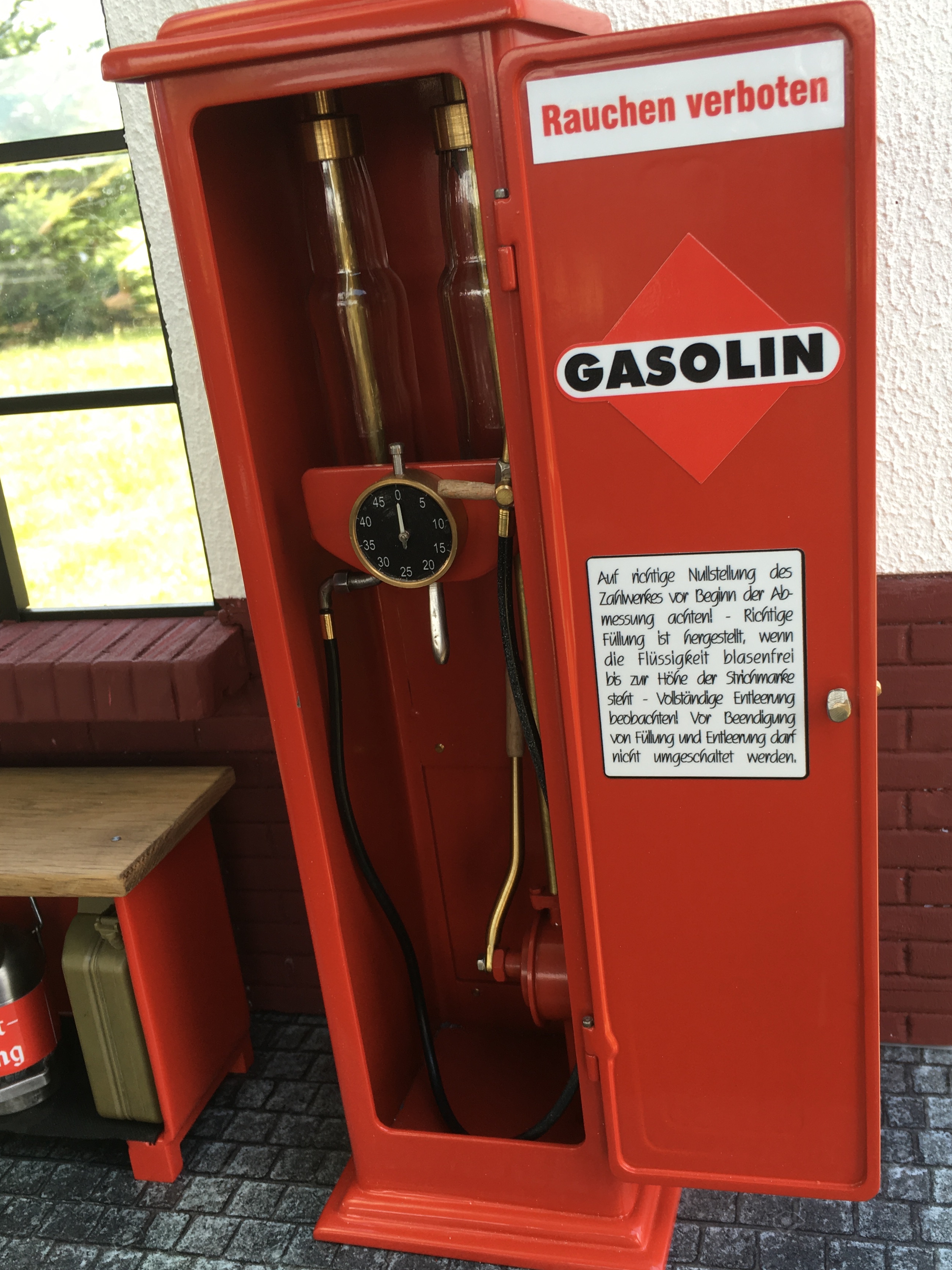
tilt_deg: -23.4
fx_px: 1247
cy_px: 701
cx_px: 521
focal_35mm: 34
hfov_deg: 41.7
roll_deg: +3.3
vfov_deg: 53.9
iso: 25
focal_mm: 4.15
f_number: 2.2
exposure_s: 1/120
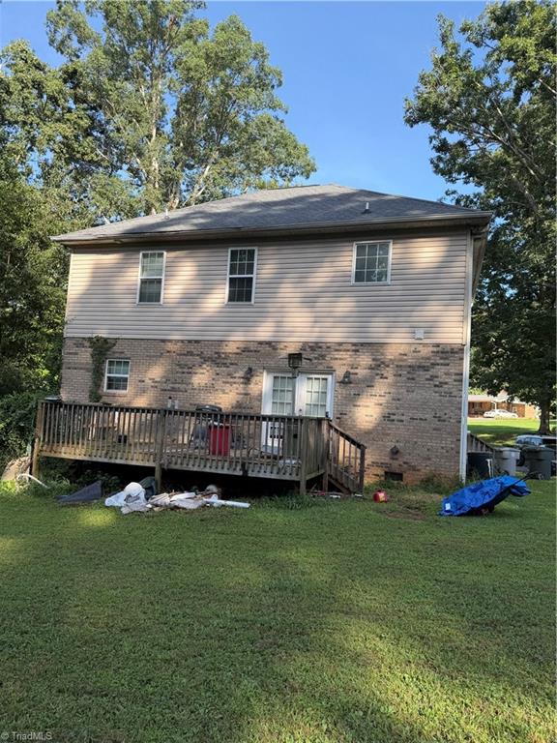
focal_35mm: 24
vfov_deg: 71.6
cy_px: 372
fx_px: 515
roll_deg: -4.8
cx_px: 278
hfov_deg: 56.8
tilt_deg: +2.5
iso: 80
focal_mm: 6.76
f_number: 1.78
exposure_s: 1/1018
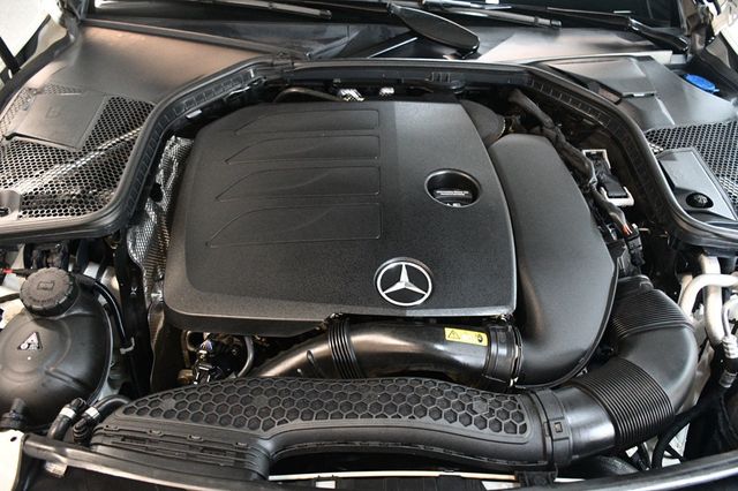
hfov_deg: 62.0
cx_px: 369
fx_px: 615
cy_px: 246
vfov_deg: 43.6
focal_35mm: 30
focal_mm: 20
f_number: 3.5
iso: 4000
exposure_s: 1/60
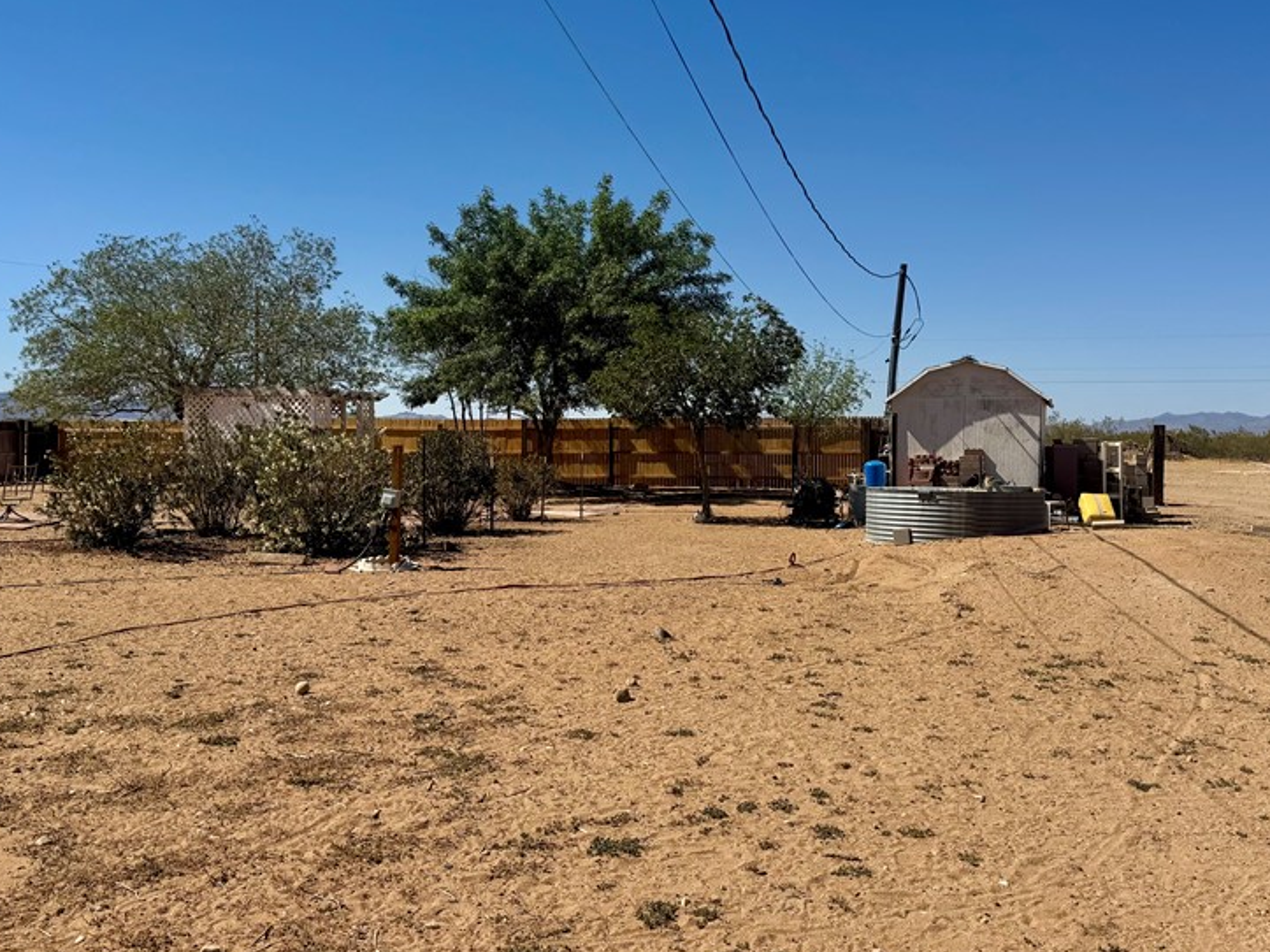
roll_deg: -1.4
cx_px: 648
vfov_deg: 41.8
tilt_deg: -1.8
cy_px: 465
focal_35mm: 34
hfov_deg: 54.0
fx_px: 1247
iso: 80
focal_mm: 6.76
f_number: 1.78
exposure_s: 1/7092
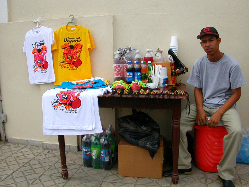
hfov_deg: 50.1
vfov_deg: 38.7
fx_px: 266
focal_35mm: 37
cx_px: 124
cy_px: 94
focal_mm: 5.6
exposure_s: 1/379
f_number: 4.5
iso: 100
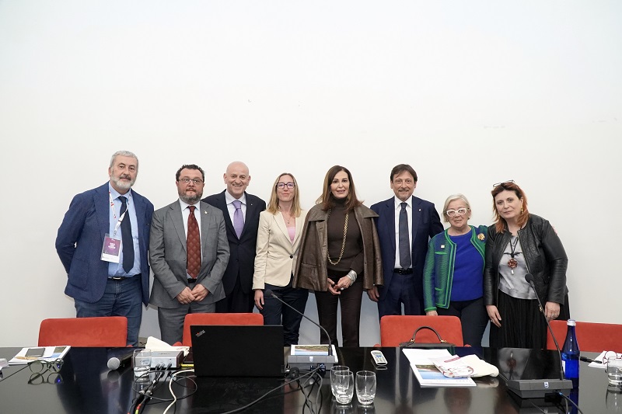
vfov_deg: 43.6
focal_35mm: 30
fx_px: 518
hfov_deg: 61.9
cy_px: 207
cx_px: 311
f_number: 4
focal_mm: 20
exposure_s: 1/160
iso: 5000
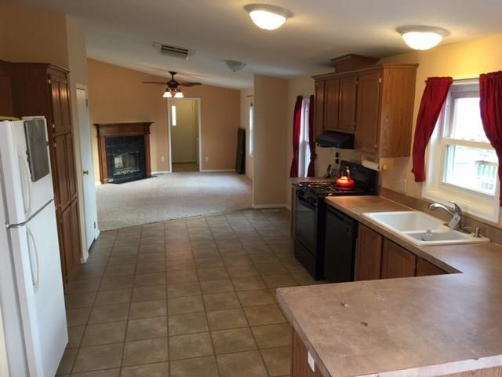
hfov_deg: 61.7
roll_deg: -0.1
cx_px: 251
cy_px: 188
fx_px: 421
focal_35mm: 29
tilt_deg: -9.6
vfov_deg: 48.2
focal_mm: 4.15
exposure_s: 1/15
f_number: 2.2
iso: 32
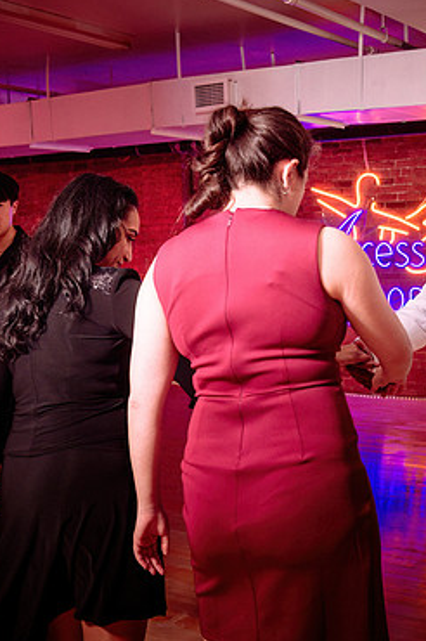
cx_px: 352
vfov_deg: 36.3
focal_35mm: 55
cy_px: 327
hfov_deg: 24.1
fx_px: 978
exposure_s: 1/200
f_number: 4
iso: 640
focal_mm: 34
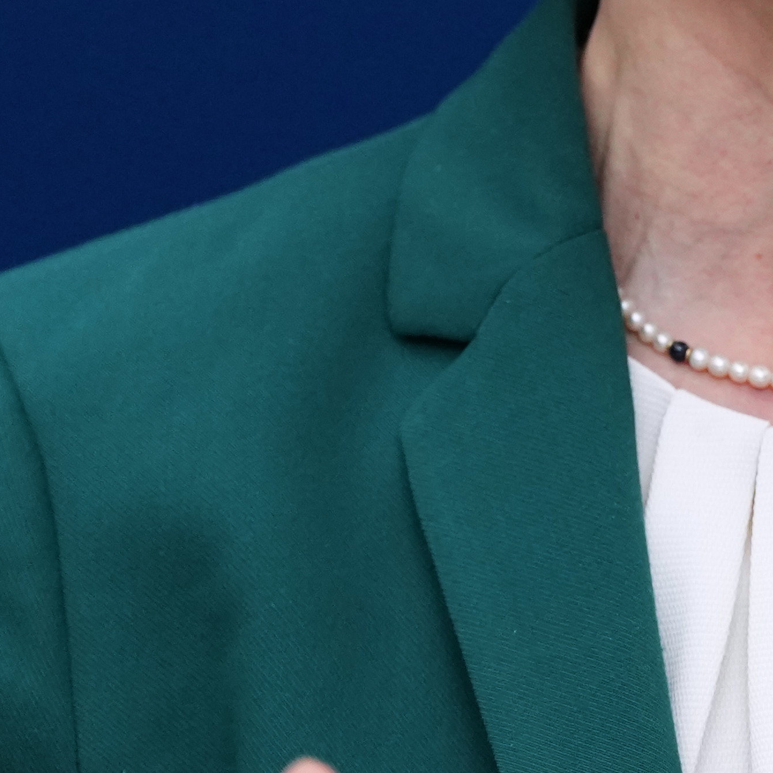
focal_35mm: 1097
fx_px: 27715
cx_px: 1279
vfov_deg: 1.6
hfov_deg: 1.6
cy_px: 102
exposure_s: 1/1000
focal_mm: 200
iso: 1600
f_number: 2.8
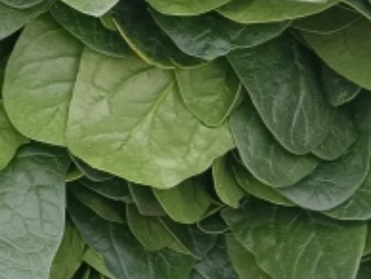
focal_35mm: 107
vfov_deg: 13.4
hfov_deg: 16.3
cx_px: -228
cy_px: -82
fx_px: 1148
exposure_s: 1/100
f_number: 1.8
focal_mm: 4.05
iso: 528
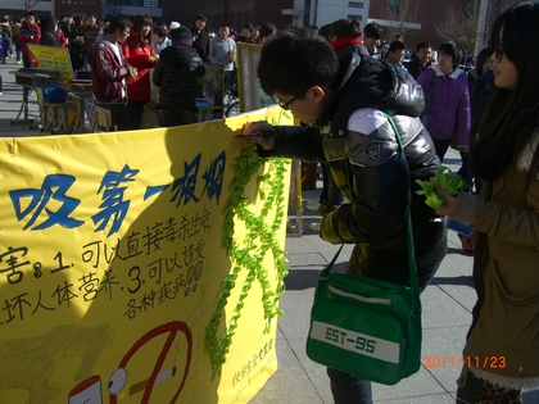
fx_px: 592
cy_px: 202
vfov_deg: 37.7
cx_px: 270
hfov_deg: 49.0
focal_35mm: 38
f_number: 5.6
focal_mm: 7.9
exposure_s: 1/320
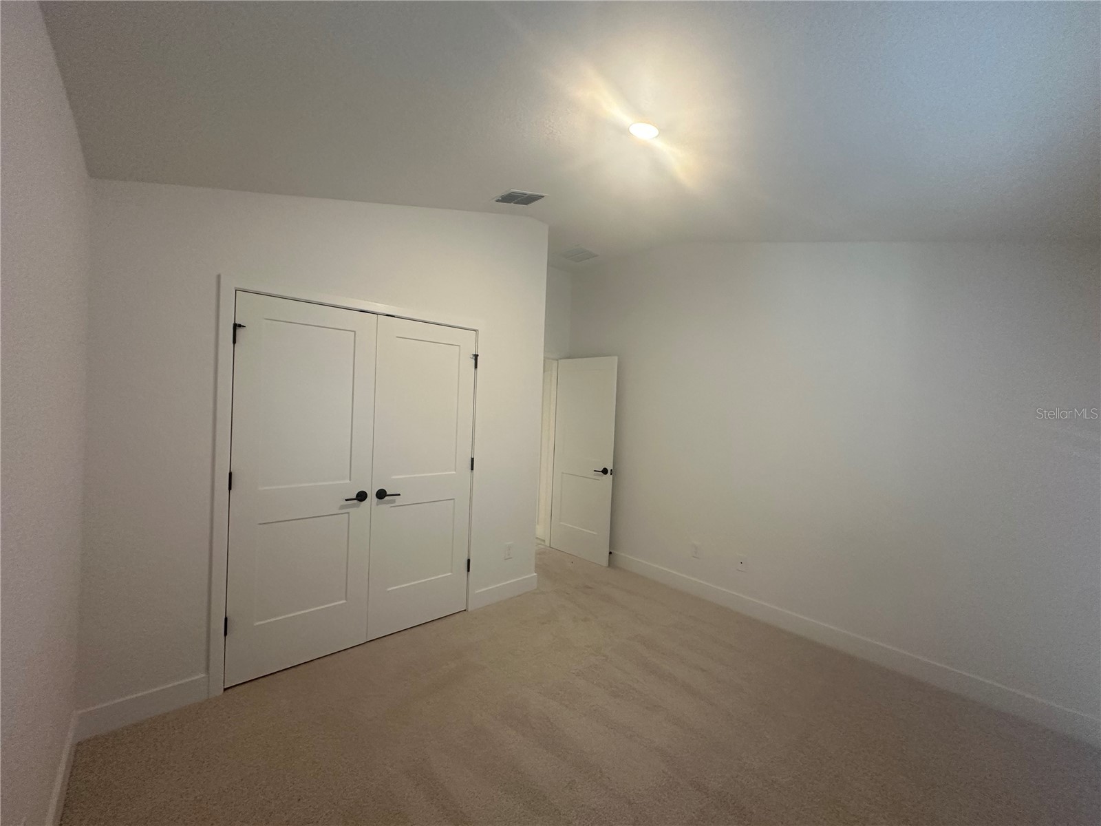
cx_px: 550
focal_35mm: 14
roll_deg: -2.4
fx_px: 445
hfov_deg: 102.1
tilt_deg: -0.3
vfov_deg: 85.7
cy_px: 413
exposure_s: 1/120
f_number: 2.2
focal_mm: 2.22
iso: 250
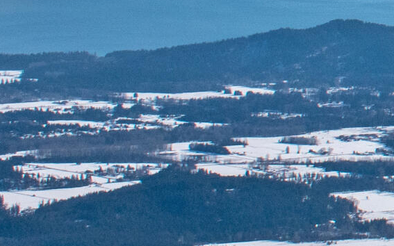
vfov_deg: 4.2
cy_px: -18
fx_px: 3371
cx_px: 975
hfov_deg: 6.4
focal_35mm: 314
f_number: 8
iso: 200
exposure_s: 1/1600
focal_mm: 28
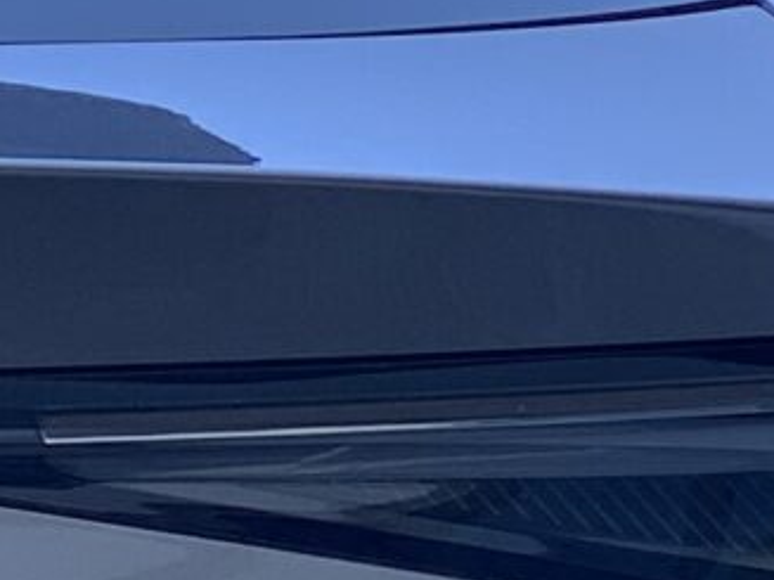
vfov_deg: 3.6
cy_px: 1006
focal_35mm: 407
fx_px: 9097
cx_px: -1101
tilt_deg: -8.9
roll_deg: +0.1
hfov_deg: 4.7
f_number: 2.4
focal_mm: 6
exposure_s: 1/239
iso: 16
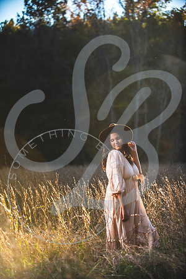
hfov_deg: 15.2
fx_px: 697
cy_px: 140
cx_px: 93
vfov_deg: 22.6
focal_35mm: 90
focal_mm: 90
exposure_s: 1/1250
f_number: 2.8
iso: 200
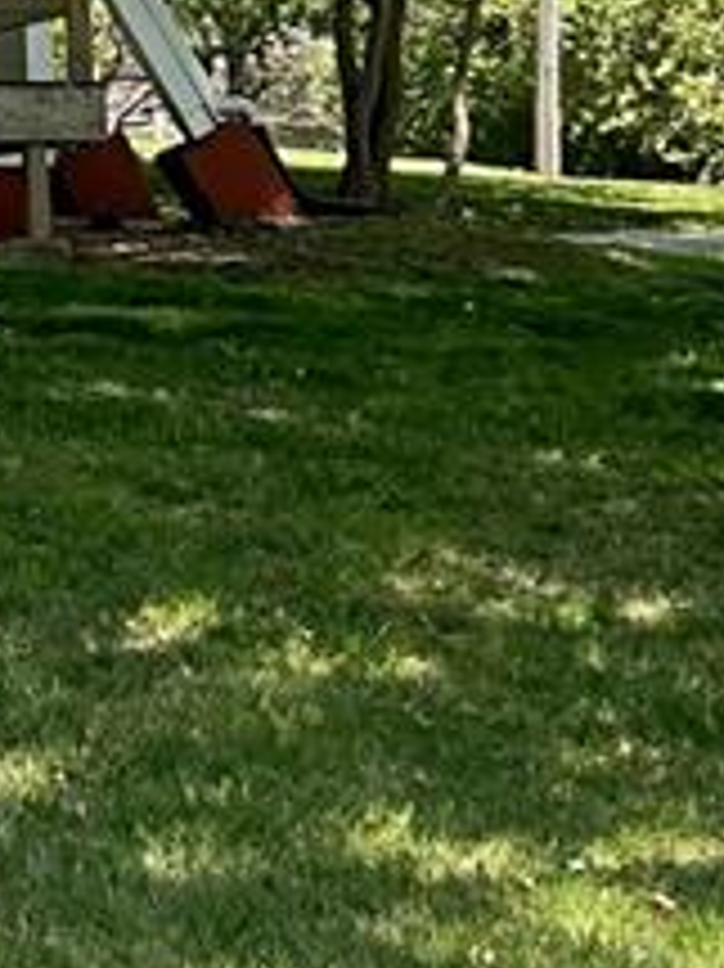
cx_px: -571
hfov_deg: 10.1
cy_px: -351
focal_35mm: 138
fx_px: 3852
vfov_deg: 13.7
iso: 25
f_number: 1.8
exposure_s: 1/446
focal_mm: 3
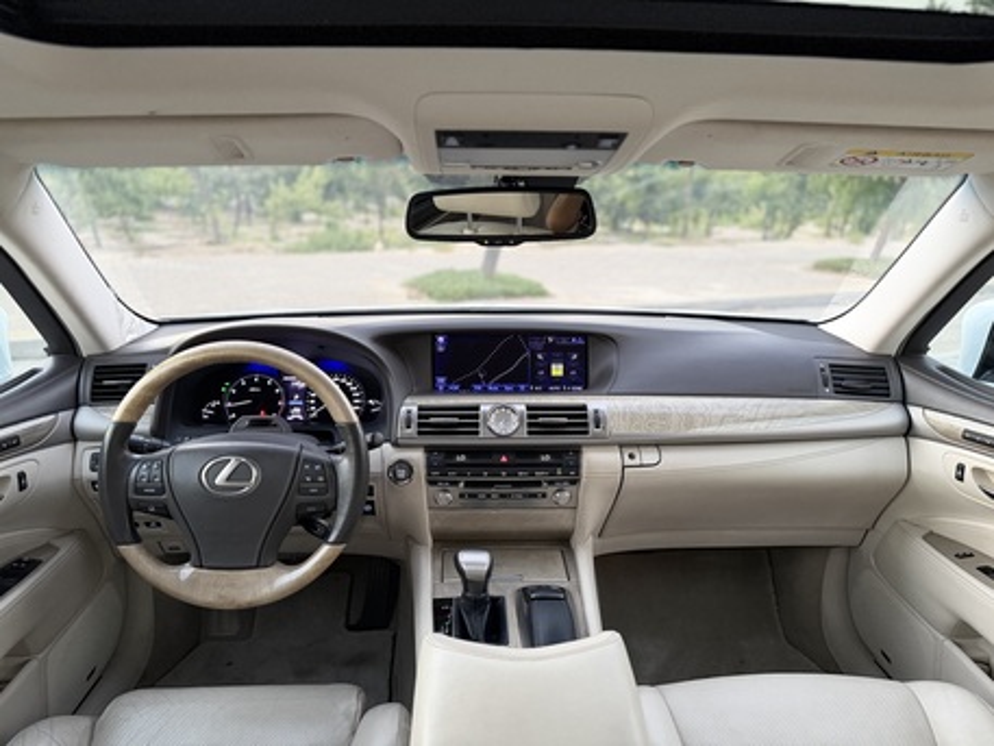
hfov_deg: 71.6
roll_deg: -0.8
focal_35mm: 24
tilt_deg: -14.8
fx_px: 689
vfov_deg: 56.8
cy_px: 373
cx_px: 497
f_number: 1.78
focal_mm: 6.76
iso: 500
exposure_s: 1/60
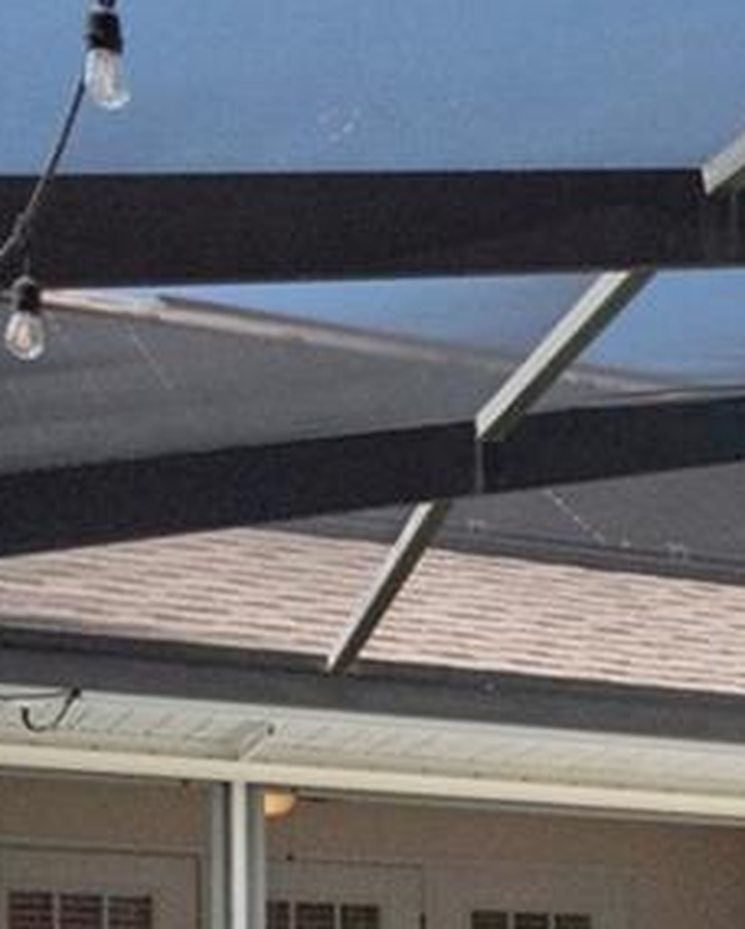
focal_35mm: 95
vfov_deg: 18.7
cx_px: 1859
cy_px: 1217
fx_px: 2613
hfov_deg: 12.3
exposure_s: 1/500
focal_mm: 12
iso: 320
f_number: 8
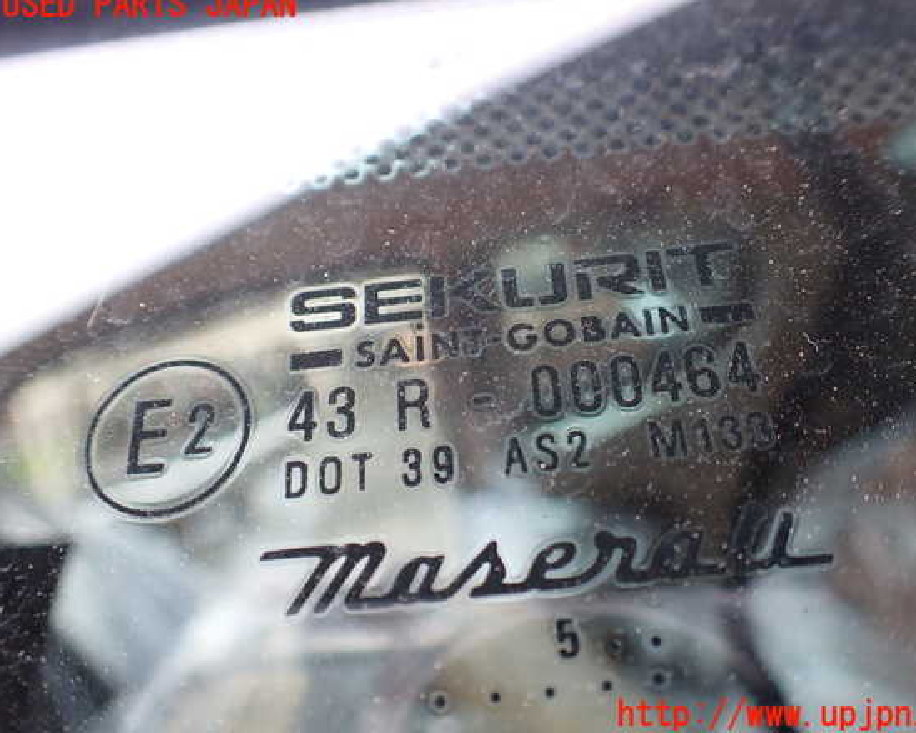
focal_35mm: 32
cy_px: 361
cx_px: 494
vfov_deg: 45.8
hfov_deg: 55.6
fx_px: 867
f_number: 2.3
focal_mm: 5.4
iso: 160
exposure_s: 1/125
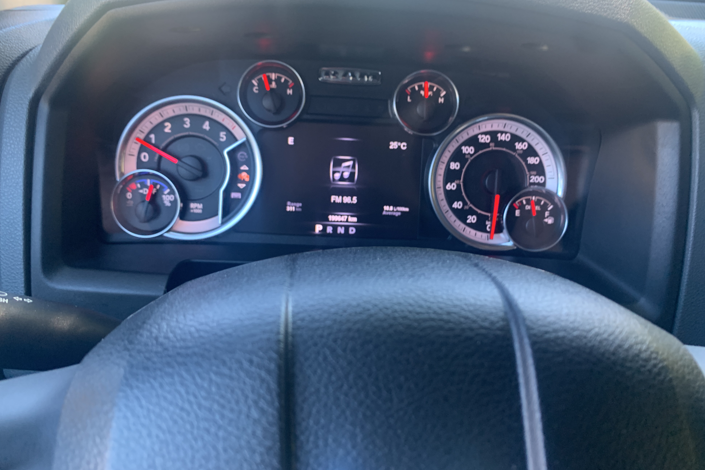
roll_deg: -2.1
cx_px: 360
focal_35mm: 28
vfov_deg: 46.3
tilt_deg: -27.9
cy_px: 205
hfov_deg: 65.5
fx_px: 548
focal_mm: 4.25
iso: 100
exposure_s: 1/60
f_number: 1.8
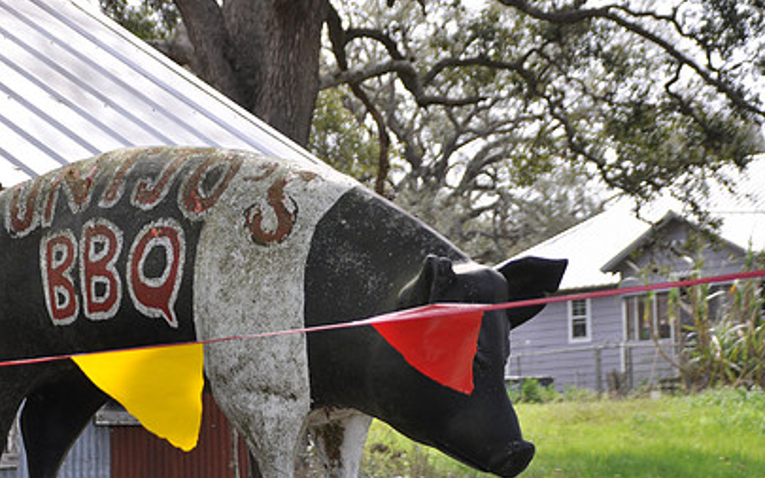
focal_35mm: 153
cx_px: 225
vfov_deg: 8.6
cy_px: 269
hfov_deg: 13.6
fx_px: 3189
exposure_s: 1/500
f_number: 5.3
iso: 400
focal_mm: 70
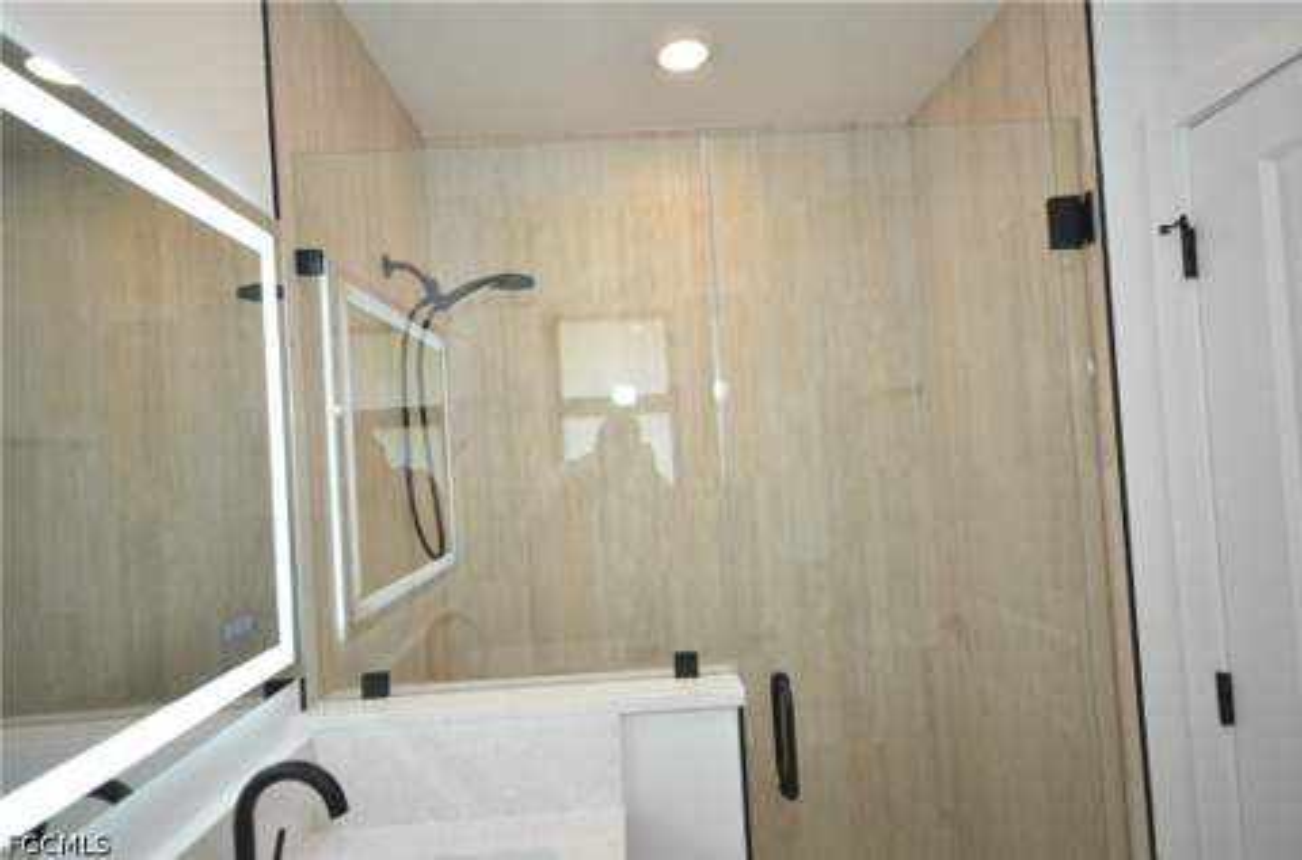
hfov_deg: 85.6
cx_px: 651
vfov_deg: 62.9
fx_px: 703
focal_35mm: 20
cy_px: 430
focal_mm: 13
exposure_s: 1/60
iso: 360
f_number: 4.5
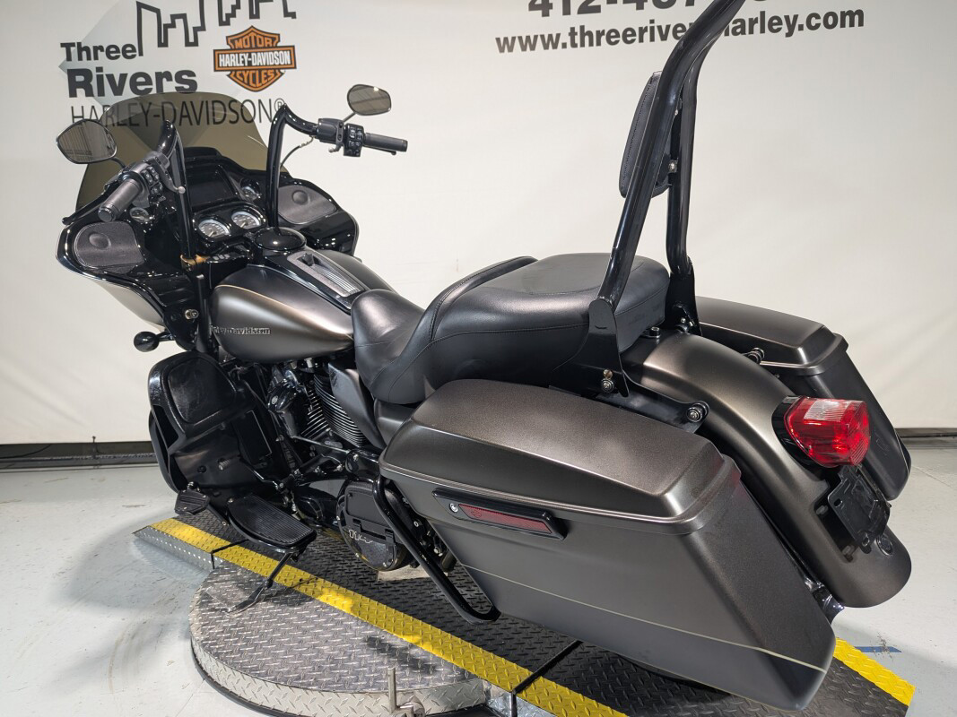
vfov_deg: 56.8
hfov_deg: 71.6
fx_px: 663
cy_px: 358
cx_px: 478
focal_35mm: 24
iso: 62
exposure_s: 1/60
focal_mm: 6.81
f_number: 1.85
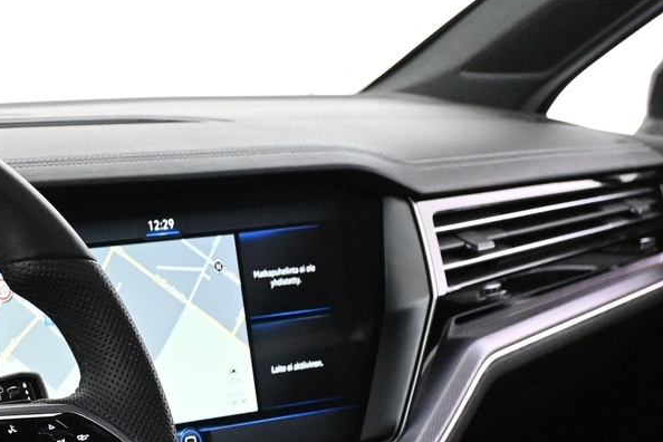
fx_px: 1657
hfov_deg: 21.1
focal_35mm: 90
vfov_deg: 14.9
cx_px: -128
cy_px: 465
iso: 4000
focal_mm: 22
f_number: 4
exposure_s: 1/40
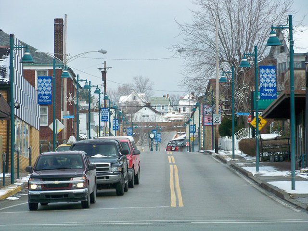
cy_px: 116
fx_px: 1780
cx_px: 154
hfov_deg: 9.9
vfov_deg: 7.4
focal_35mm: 200
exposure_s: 1/1000
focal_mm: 29.3
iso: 250
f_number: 3.6
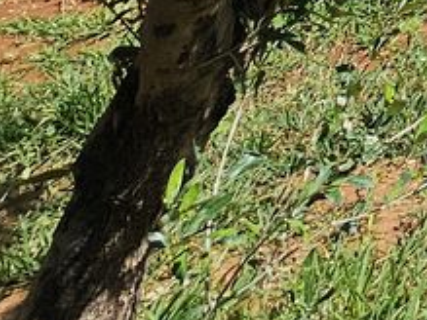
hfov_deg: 14.1
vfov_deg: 11.7
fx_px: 1023
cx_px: 1076
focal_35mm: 83
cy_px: -591
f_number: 2.2
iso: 50
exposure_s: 1/2327
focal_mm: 2.2
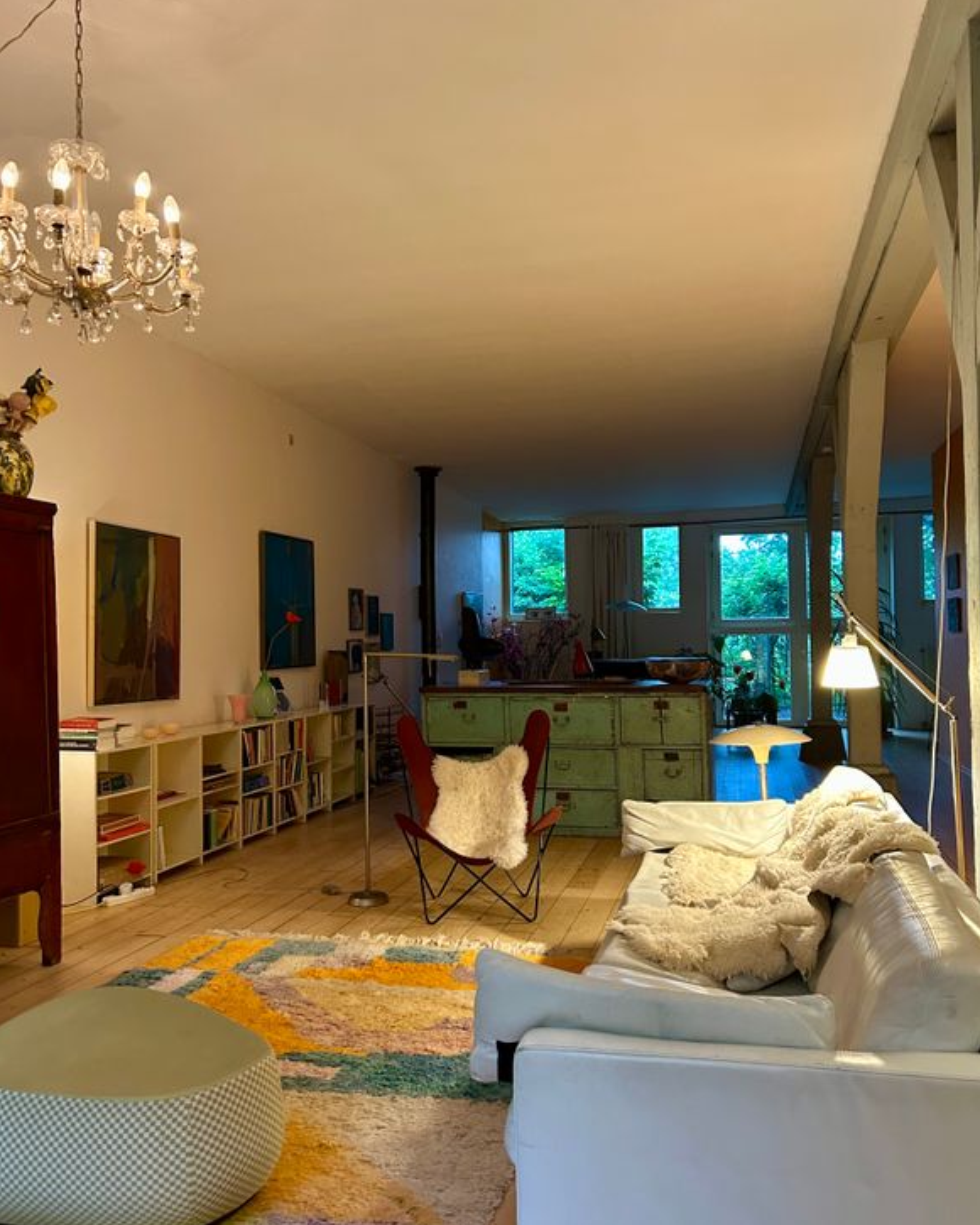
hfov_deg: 51.5
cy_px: 612
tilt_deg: +1.5
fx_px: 1015
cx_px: 490
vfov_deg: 62.2
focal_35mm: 28
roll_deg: +0.9
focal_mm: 5.7
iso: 320
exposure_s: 1/50
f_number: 1.5
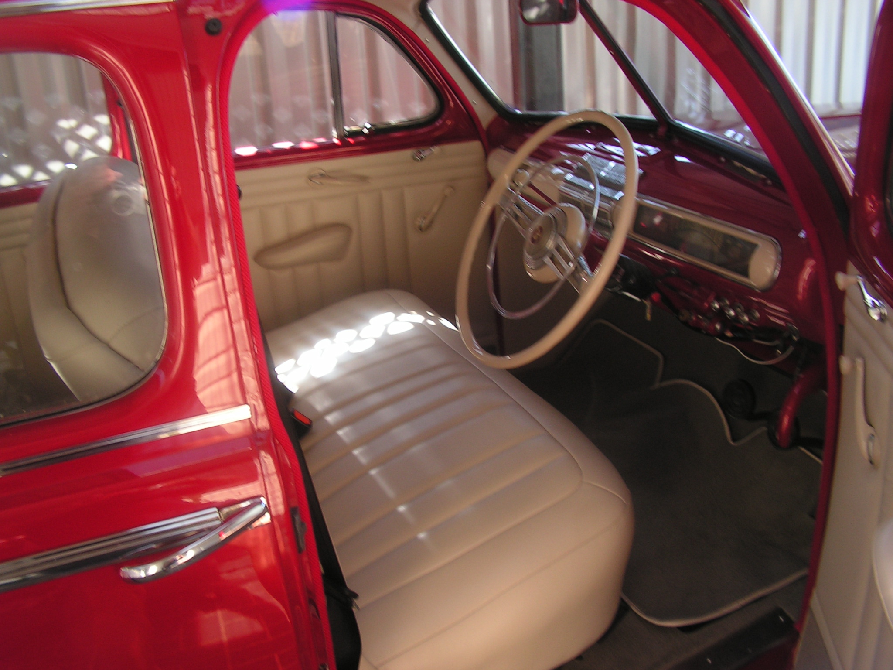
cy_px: 335
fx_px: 929
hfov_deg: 51.4
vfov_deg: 39.7
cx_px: 446
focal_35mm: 36
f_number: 3.2
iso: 64
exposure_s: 1/50
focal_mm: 6
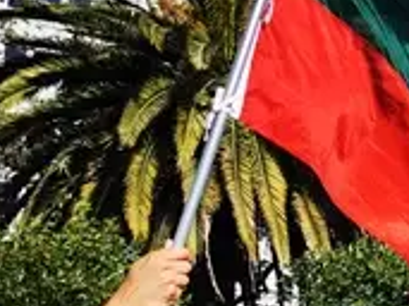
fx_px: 1193
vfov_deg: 14.6
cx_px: 655
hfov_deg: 17.1
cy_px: 203
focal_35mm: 101
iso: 50
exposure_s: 1/4149
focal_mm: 5.56
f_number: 1.6
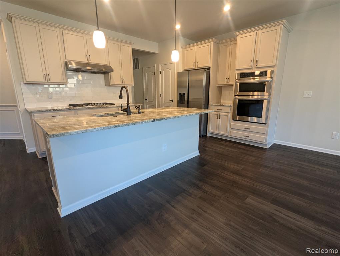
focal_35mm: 16
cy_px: 128
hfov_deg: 94.4
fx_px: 157
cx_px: 170
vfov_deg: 78.2
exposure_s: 1/40
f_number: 2.2
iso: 112
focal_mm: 2.35
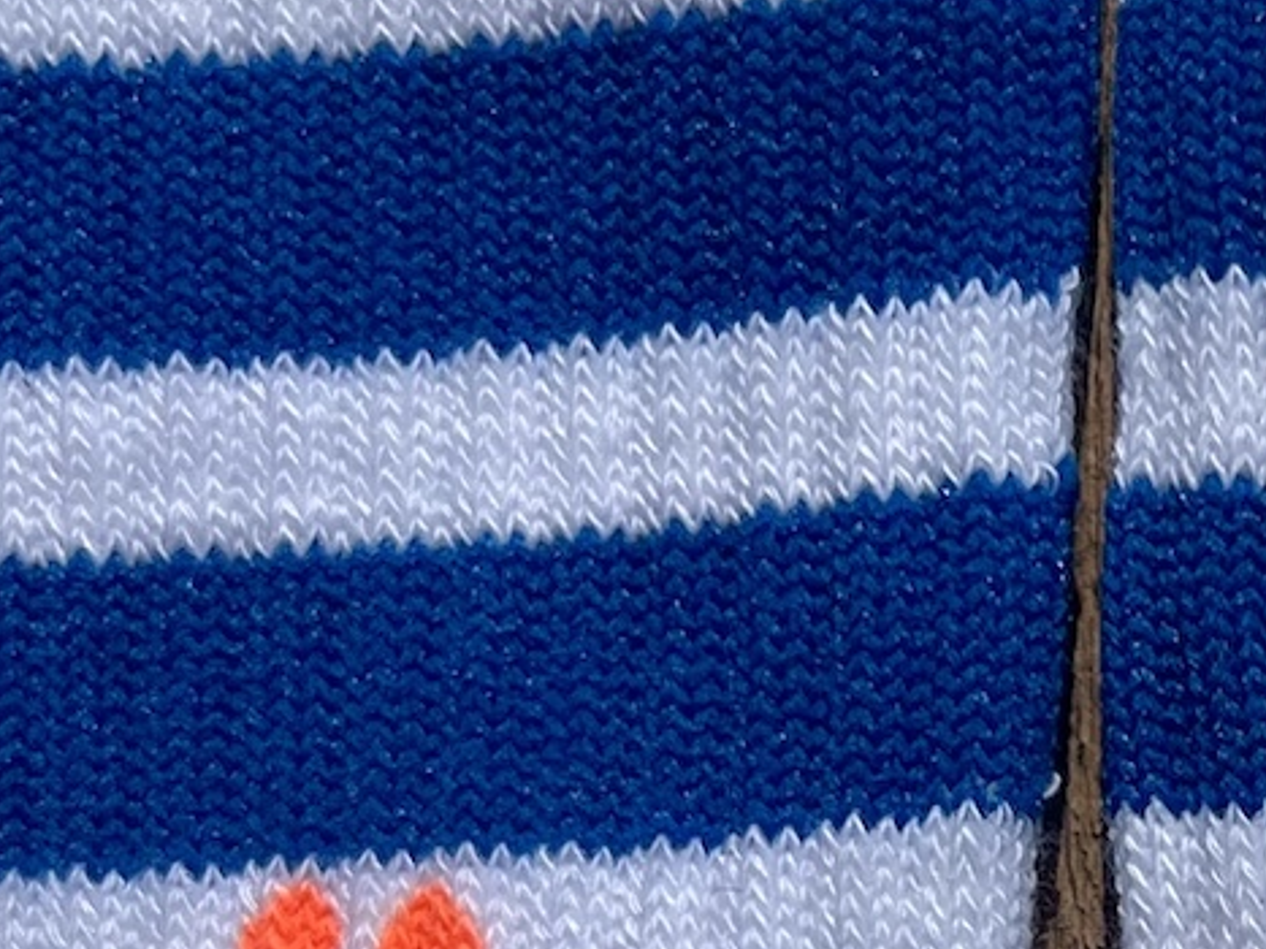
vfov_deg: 13.2
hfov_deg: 17.7
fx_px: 3912
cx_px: 1437
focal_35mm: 107
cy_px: 1304
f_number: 1.6
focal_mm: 5.1
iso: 50
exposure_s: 1/17241
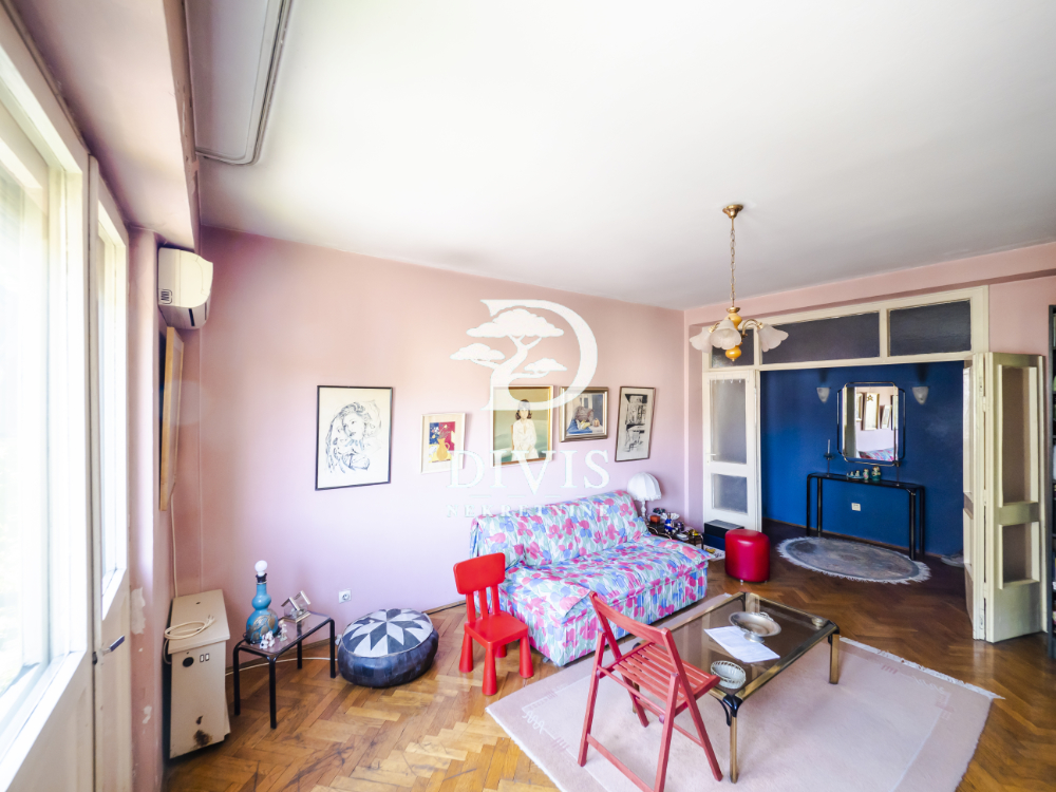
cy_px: 396
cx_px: 528
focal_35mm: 14
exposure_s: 1/20
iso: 400
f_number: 4
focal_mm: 7
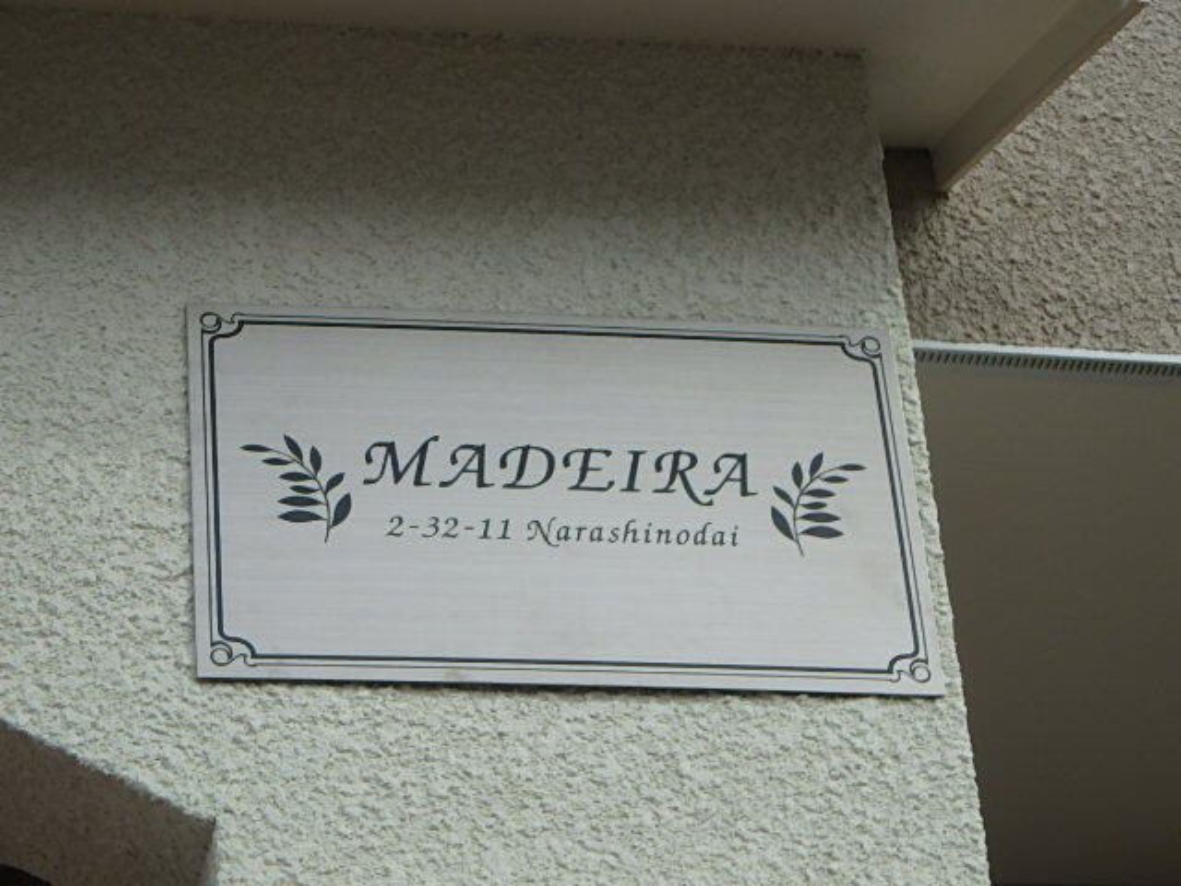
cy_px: 443
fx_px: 3582
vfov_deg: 14.1
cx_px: 590
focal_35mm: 105
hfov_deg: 18.7
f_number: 5.7
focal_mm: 18.7
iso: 125
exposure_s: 1/400
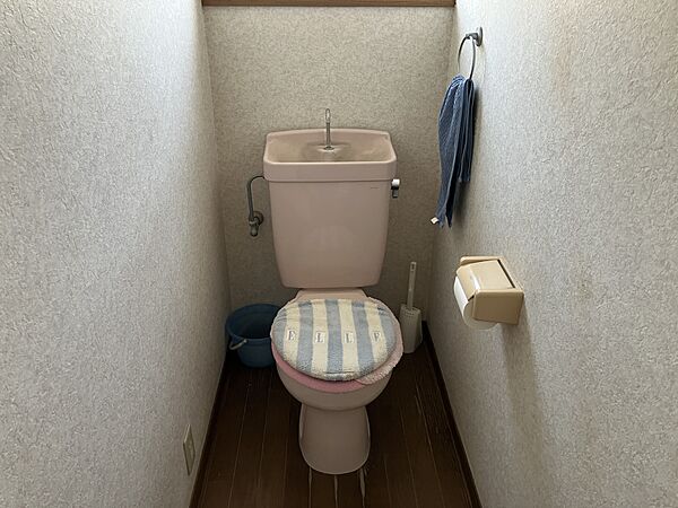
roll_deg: -1.6
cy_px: 254
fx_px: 548
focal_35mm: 28
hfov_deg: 63.4
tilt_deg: -27.7
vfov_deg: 49.7
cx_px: 339
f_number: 1.8
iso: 125
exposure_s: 1/60
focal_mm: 3.99
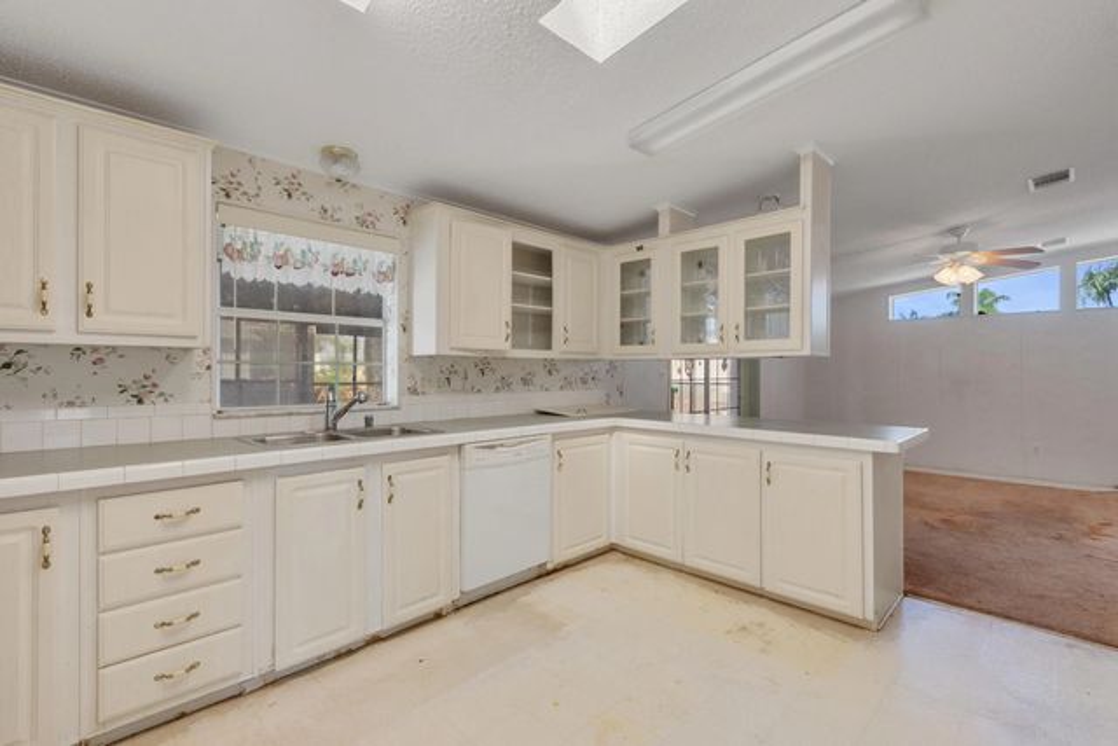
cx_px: 559
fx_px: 512
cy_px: 373
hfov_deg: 95.0
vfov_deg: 72.1
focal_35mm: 16
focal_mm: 11
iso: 320
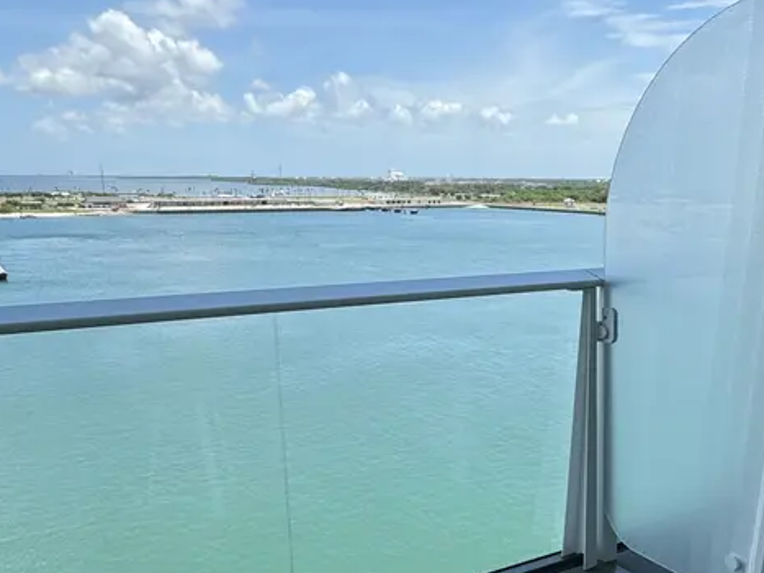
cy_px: 462
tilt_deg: -20.2
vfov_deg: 38.1
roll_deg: -0.2
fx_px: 794
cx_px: 453
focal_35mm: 36
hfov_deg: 51.1
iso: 50
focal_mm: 2.22
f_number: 2.2
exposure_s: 1/1217
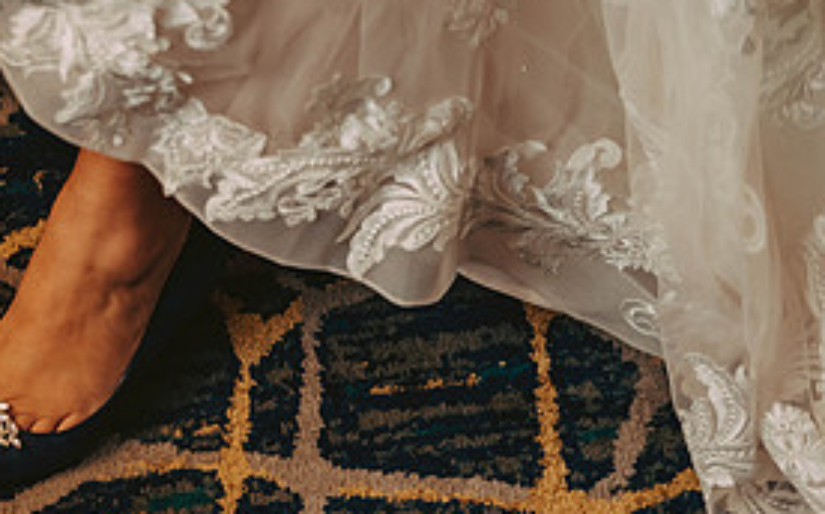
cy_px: 247
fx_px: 2651
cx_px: 72
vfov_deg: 11.1
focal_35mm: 118
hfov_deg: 17.4
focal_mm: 55
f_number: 3.5
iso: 800
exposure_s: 1/100
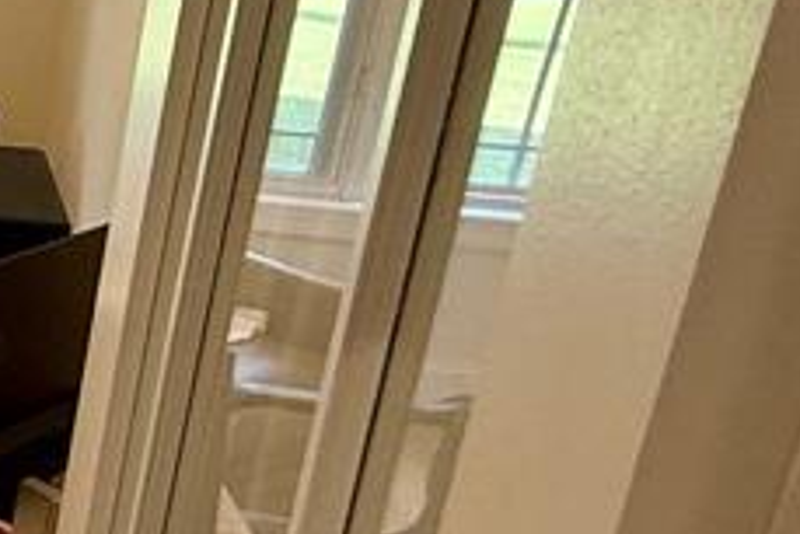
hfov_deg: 20.5
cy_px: 175
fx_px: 1445
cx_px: -681
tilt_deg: -16.2
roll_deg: +0.3
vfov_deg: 20.9
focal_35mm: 65
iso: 160
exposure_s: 1/120
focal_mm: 2.22
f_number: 2.2
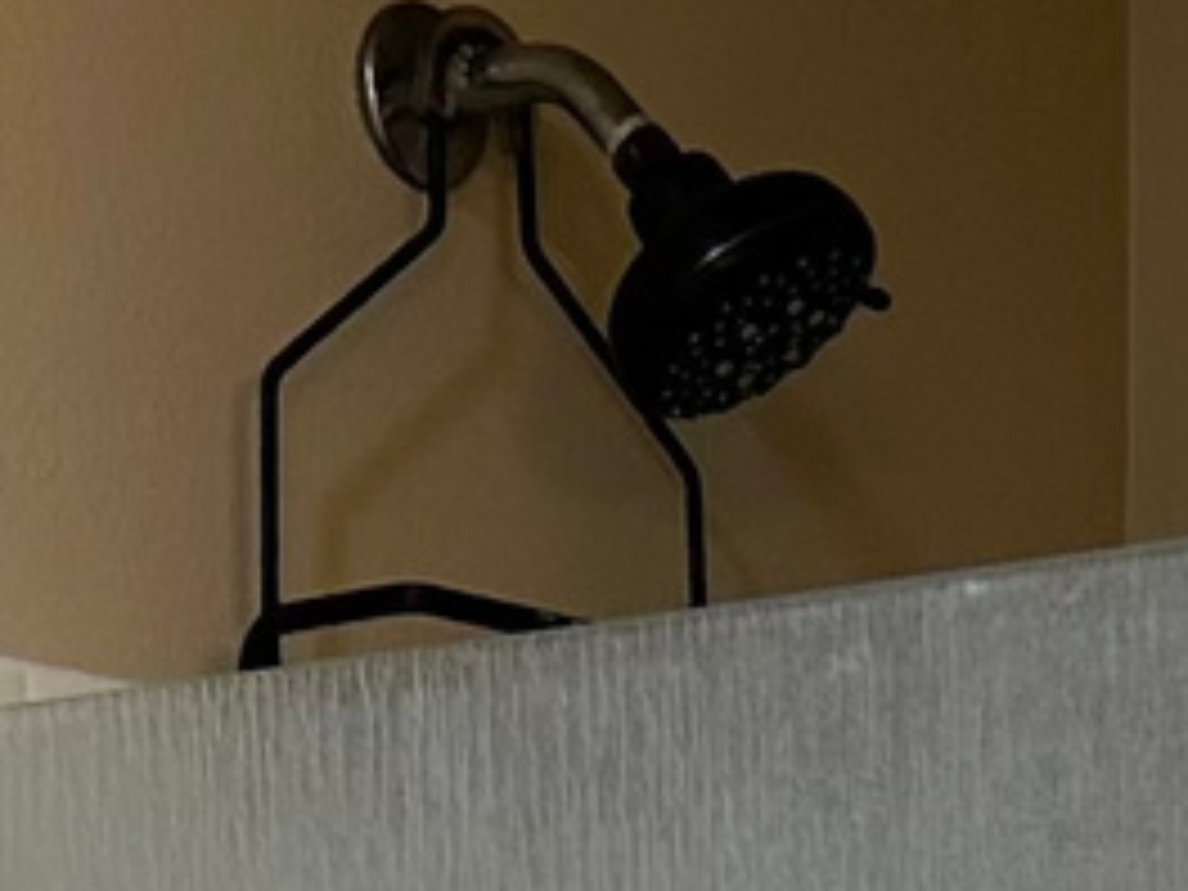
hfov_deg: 9.7
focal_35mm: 202
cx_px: 1372
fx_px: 6933
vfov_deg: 6.5
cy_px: 2961
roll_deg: +0.4
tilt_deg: -9.7
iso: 40
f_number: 1.5
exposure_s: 1/120
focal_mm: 5.7
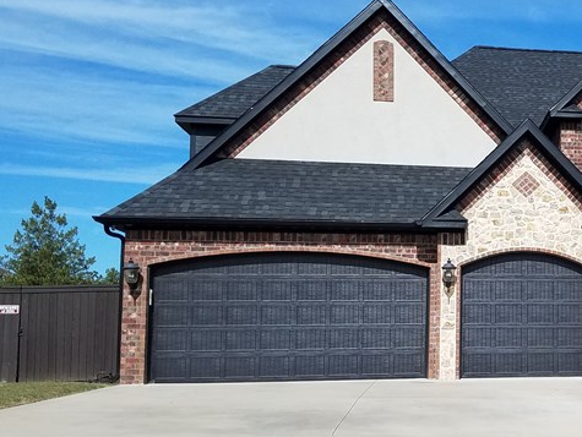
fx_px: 942
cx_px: 570
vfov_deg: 26.1
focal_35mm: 56
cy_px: 231
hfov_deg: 31.9
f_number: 1.7
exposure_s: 1/3088
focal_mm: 4.2
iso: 40
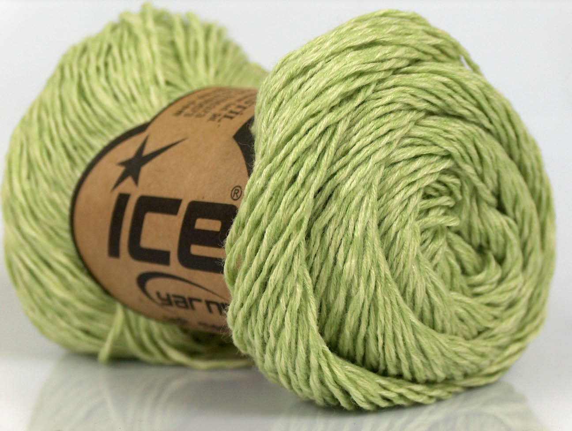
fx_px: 1638
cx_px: 286
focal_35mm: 99
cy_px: 216
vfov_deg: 15.0
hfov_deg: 19.8
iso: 200
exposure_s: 1/13.5
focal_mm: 20.29
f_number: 2.9
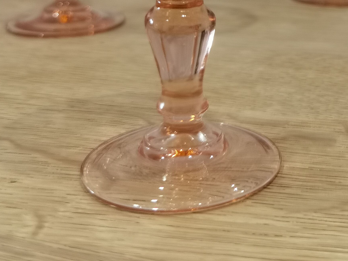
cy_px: -42
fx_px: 663
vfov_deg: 20.9
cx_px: 354
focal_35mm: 66
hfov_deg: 27.6
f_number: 1.9
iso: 200
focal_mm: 6.71
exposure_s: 1/100
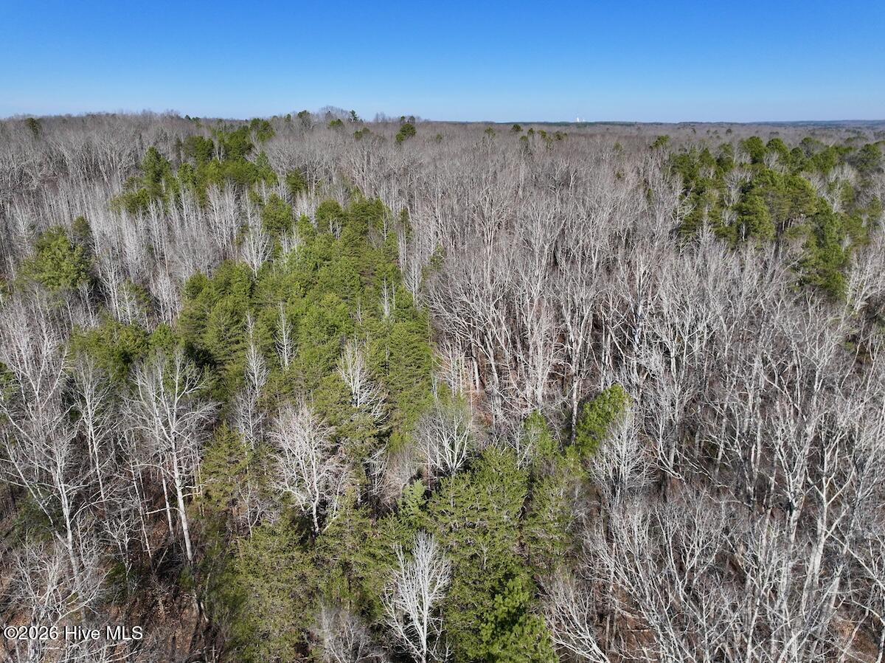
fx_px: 613
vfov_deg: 56.8
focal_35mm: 24
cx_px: 442
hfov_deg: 71.6
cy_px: 332
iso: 130
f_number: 2.8
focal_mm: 12.29
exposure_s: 1/240
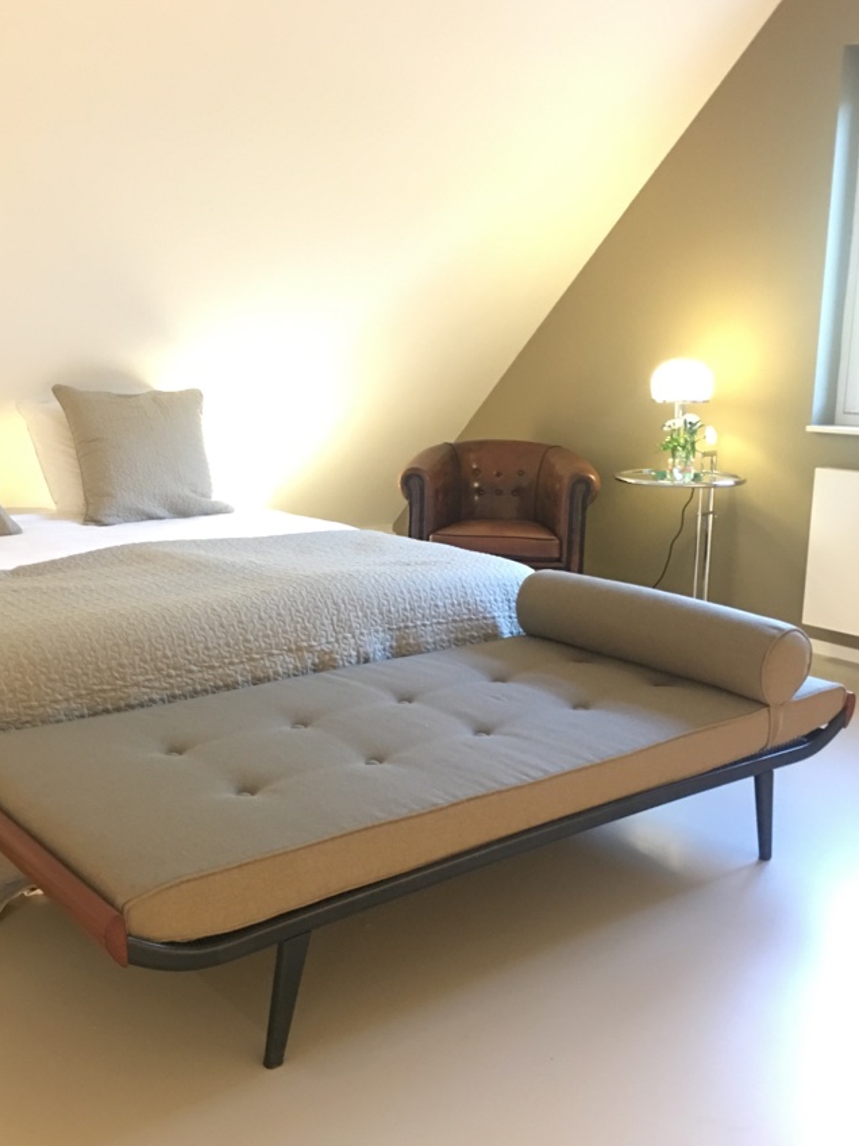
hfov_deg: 40.6
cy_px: 558
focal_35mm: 35
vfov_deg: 52.6
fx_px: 1158
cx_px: 380
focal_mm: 4.15
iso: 125
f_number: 2.2
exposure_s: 1/4
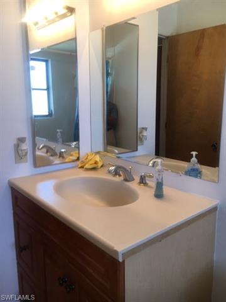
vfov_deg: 61.7
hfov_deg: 48.2
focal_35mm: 29
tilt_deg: -10.4
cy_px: 151
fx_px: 252
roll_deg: +0.6
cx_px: 113
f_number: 2.2
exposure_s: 1/30
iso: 25
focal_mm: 4.15
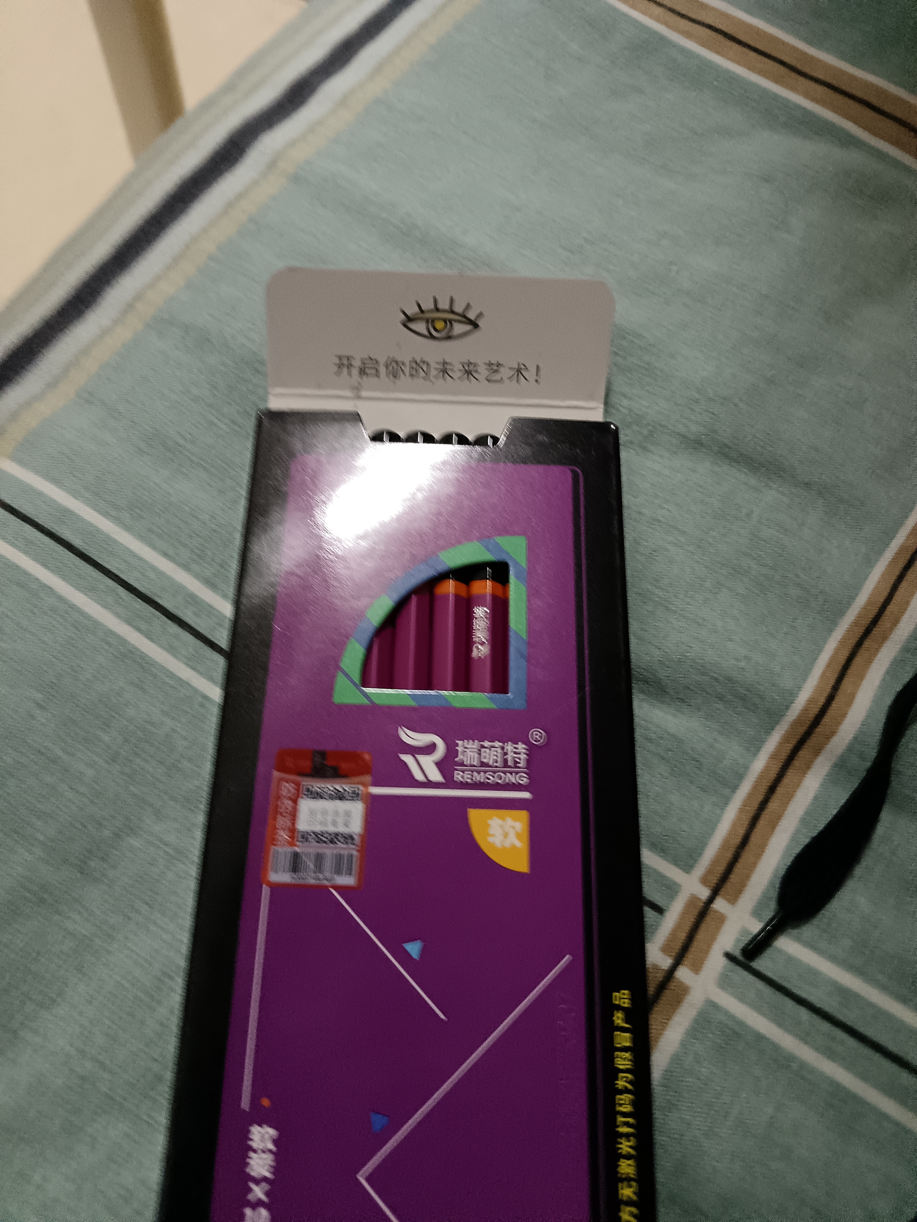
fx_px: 883
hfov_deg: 54.9
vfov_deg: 69.4
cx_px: 458
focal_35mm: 25
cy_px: 611
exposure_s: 1/25
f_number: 1.8
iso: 3167
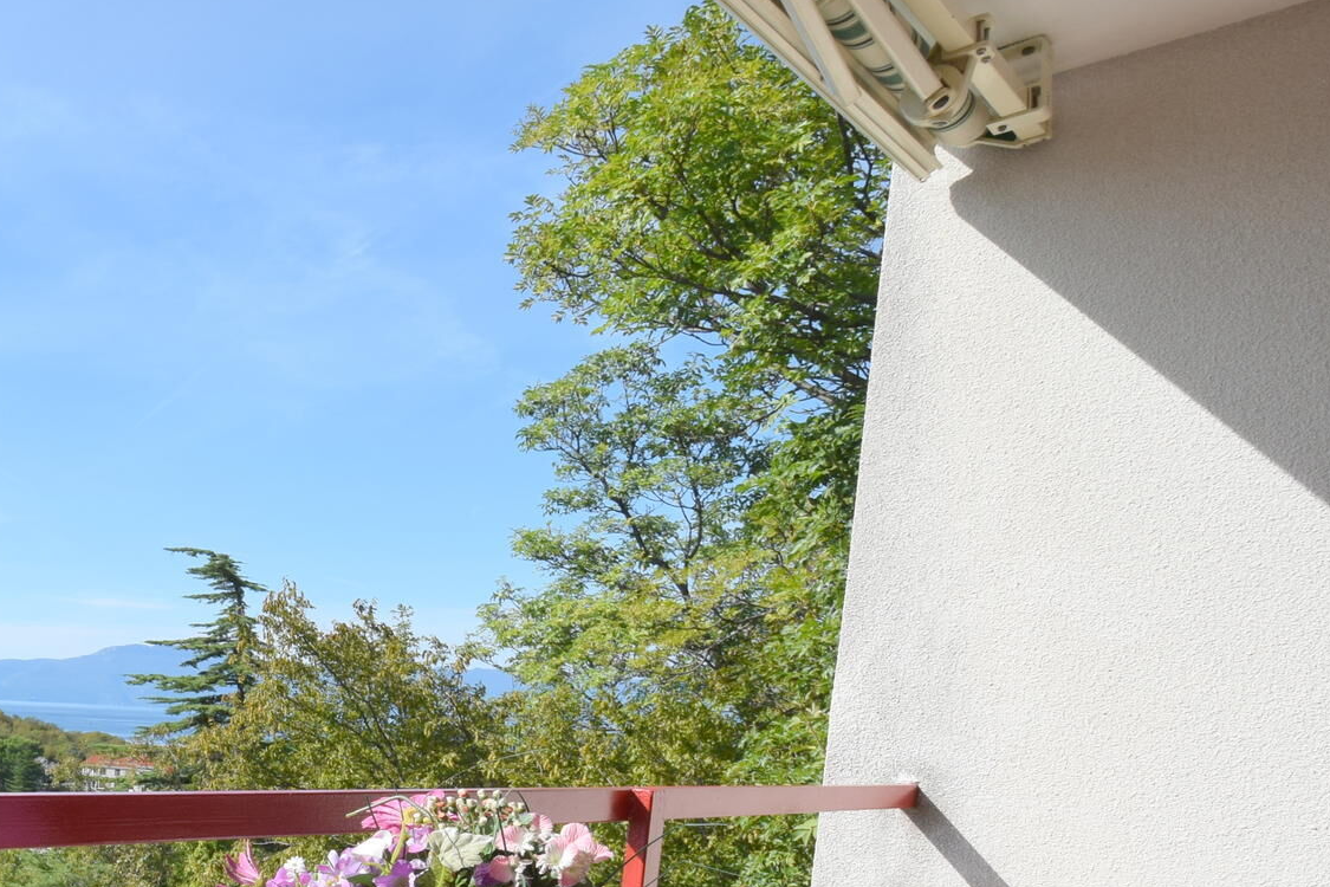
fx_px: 1182
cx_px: -73
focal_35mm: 32
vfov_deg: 38.6
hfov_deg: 46.3
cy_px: 778
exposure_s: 1/320
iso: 200
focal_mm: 10
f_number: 9
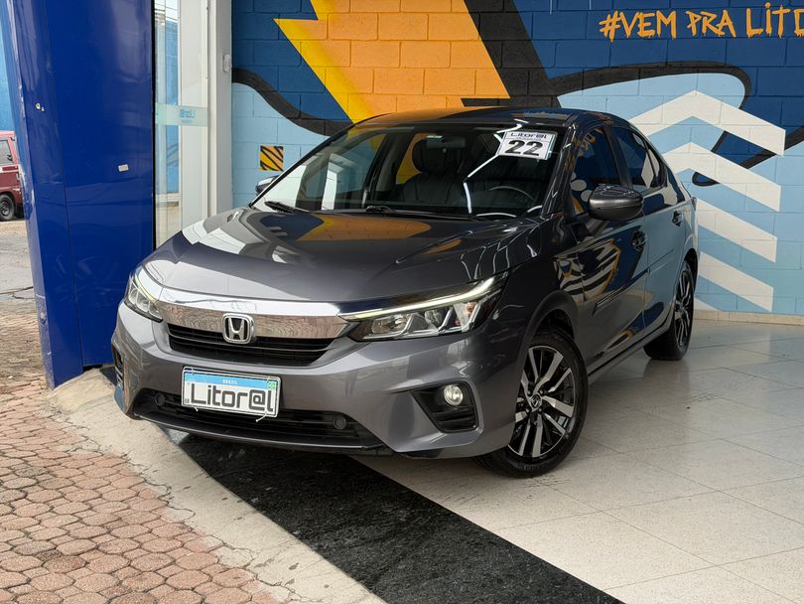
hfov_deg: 39.6
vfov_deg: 30.3
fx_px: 1115
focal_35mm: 48
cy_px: 302
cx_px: 402
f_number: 1.78
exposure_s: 1/357
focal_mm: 6.76
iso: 80
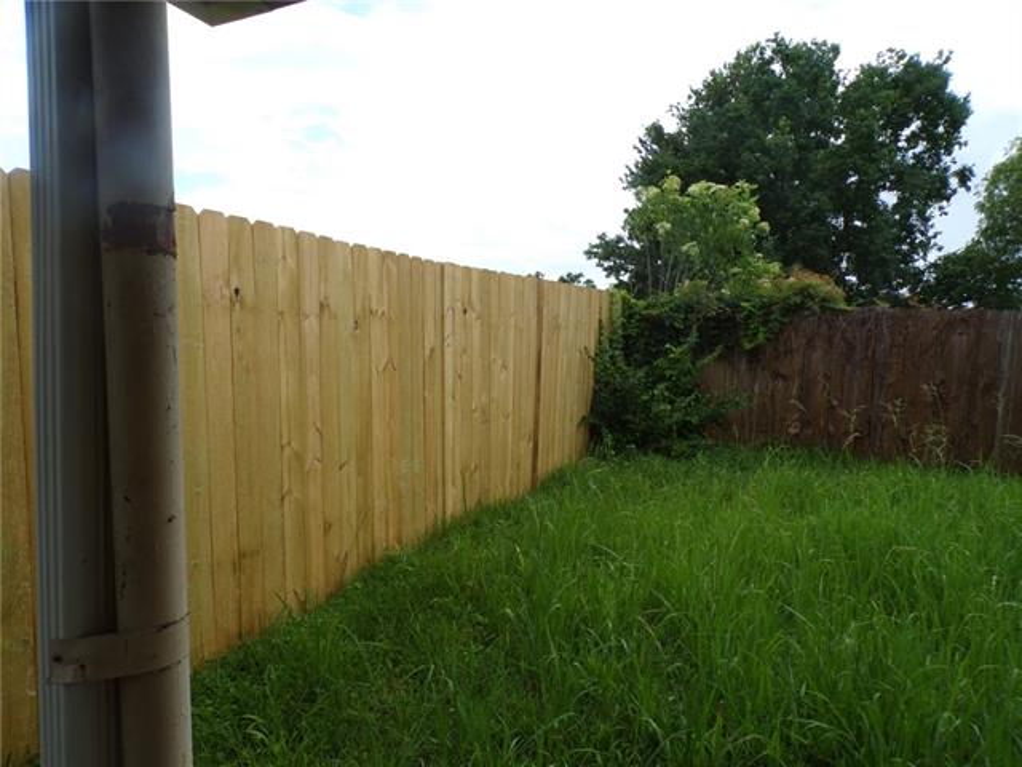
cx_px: 511
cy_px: 384
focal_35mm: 24
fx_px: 709
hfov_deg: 71.6
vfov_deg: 56.8
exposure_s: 1/170
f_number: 5.8
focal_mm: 4.3
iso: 80
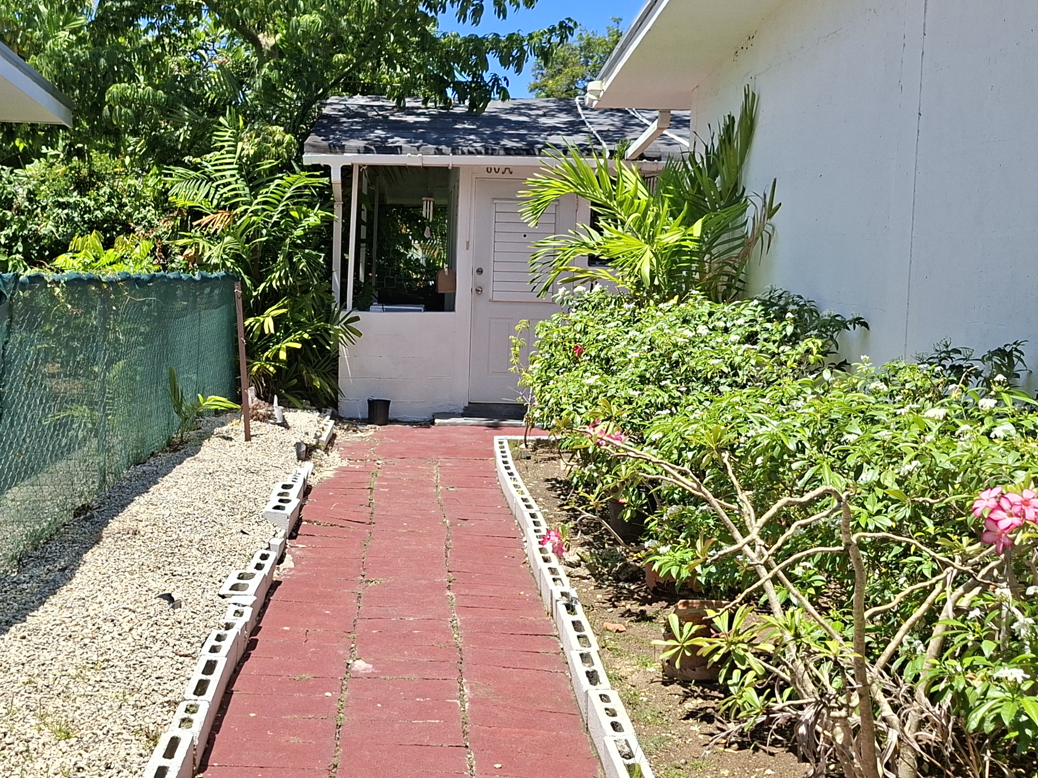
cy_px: 321
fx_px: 1289
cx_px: 394
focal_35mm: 43
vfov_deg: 33.5
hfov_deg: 43.5
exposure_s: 1/2066
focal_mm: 5.54
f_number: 1.8
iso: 50
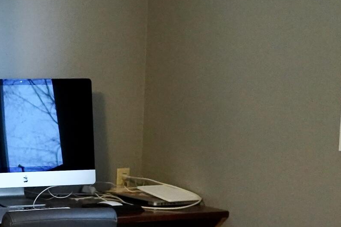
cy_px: 224
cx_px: -127
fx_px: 1004
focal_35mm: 106
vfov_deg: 12.8
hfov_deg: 17.8
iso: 8000
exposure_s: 1/160
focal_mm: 28
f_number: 3.5
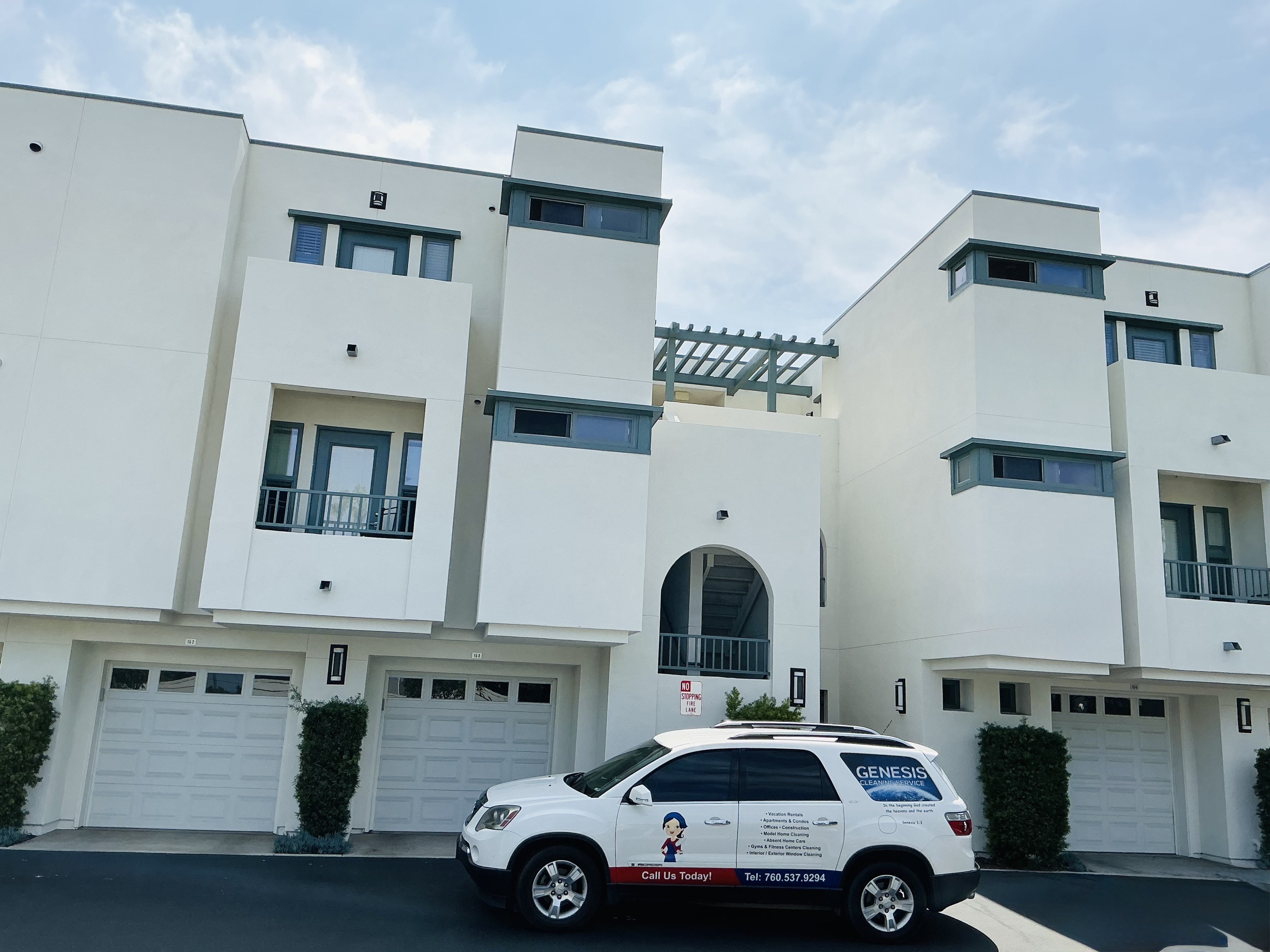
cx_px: 635
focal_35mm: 29
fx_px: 1064
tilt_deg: +15.0
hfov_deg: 61.7
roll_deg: -2.6
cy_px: 476
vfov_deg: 48.2
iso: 25
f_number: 1.8
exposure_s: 1/3125
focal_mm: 3
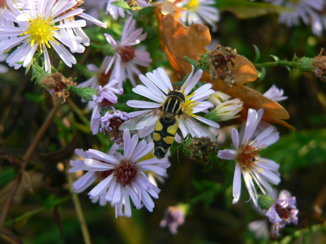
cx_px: 163
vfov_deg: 19.6
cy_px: 122
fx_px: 706
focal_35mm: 75
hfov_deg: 26.0
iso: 80
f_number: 2.8
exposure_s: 1/80
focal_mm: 12.4
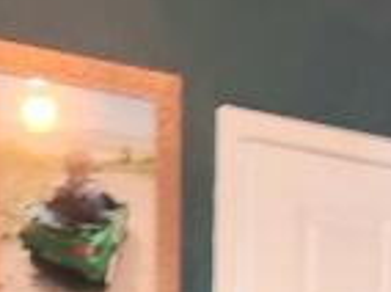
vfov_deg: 13.0
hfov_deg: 20.8
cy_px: 639
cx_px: 281
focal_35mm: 94
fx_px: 1060
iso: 125
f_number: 2.2
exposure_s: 1/50
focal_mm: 2.2
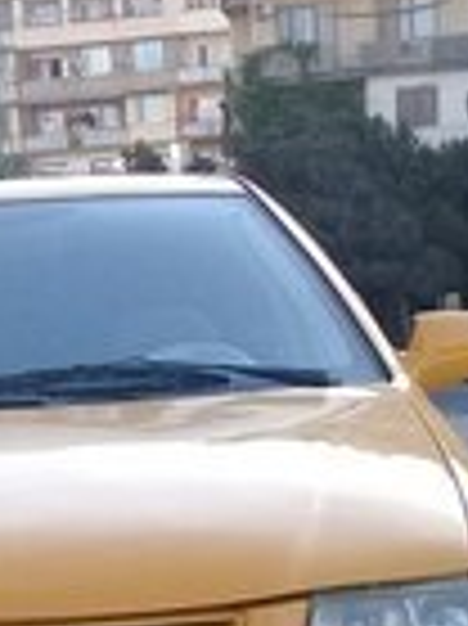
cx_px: 112
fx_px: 2004
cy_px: 977
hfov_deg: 13.3
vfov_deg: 16.0
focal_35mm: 111
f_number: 2.2
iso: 50
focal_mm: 3.3
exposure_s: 1/262
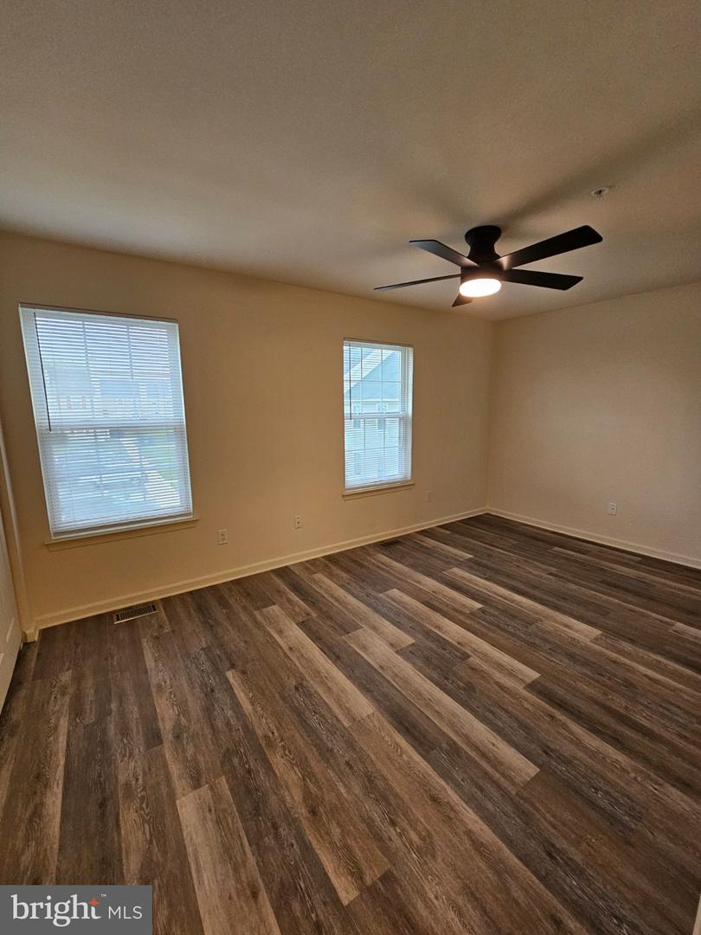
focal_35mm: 13
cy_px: 468
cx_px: 350
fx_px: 351
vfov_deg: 106.2
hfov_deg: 89.9
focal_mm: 2.2
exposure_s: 1/60
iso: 250
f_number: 2.2
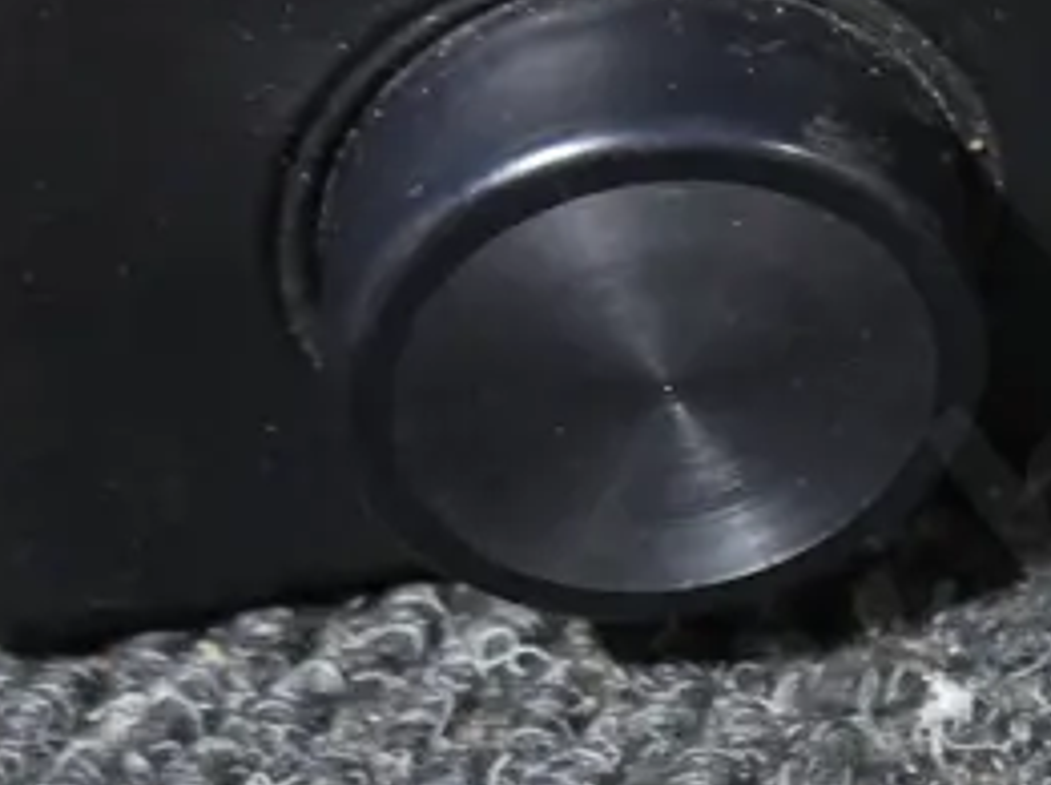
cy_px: -97
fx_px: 3335
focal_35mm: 110
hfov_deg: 15.4
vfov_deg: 13.2
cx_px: 1905
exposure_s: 1/60
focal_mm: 14
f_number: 3.5
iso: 1250
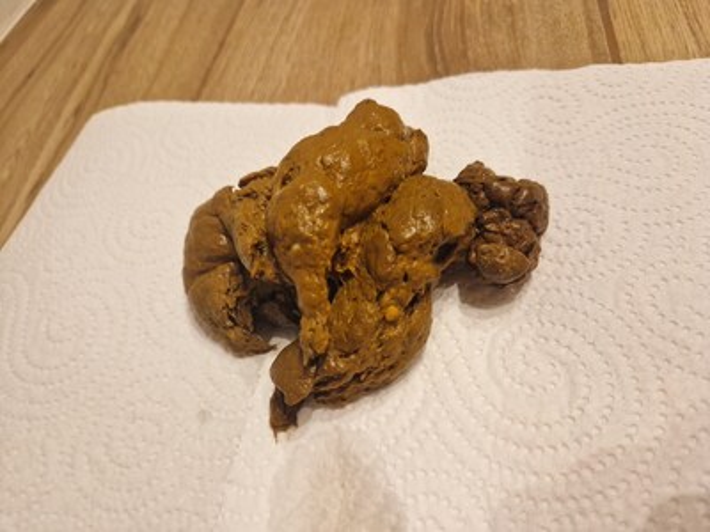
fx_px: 472
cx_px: 355
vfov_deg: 58.9
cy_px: 266
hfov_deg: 73.9
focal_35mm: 23
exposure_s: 1/100
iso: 500
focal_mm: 5.4
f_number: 1.8
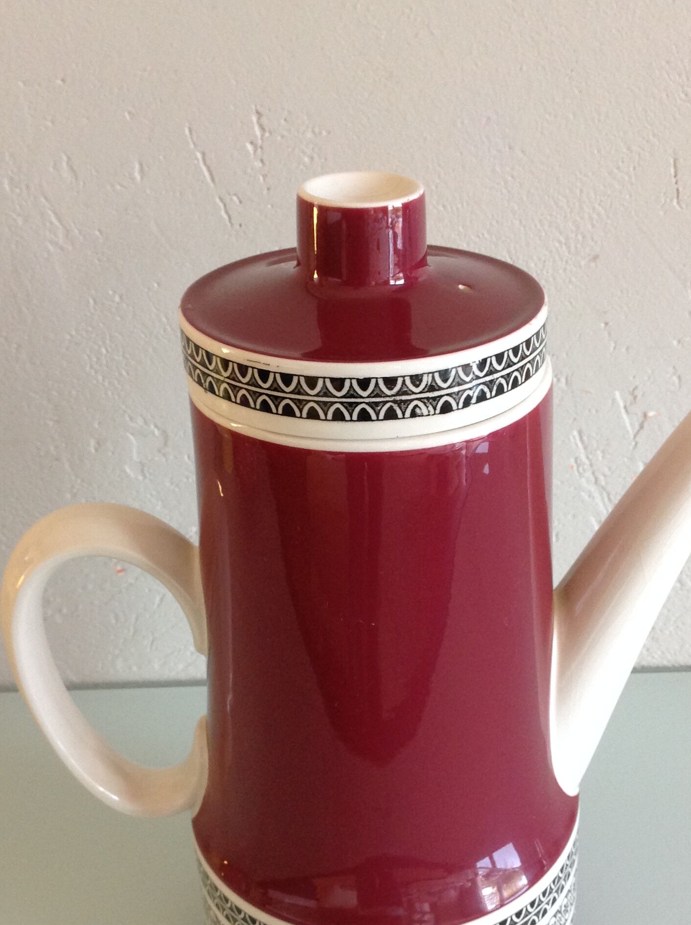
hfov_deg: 30.2
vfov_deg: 39.6
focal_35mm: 48
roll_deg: +3.2
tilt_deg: -30.2
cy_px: 548
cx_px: 395
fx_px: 1281
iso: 125
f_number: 2.4
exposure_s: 1/15
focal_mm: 4.28
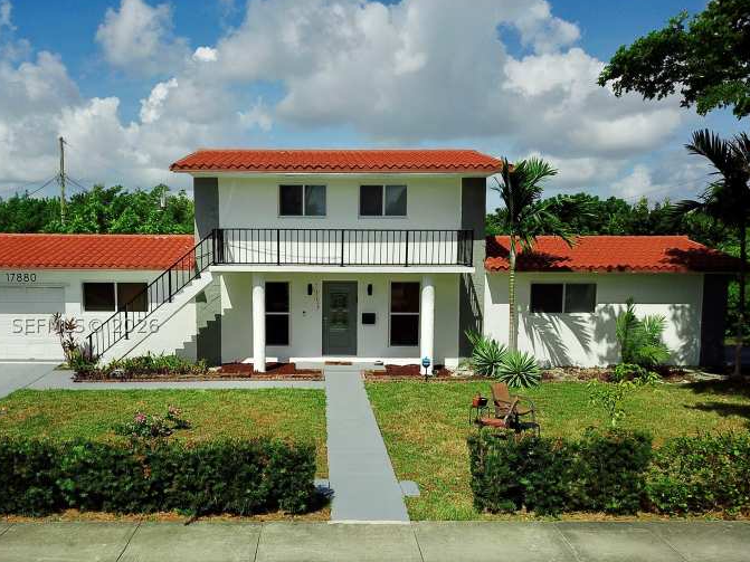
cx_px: 330
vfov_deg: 45.3
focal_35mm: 31
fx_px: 672
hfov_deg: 58.2
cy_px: 325
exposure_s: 1/4098
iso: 100
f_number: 2.2
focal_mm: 4.7
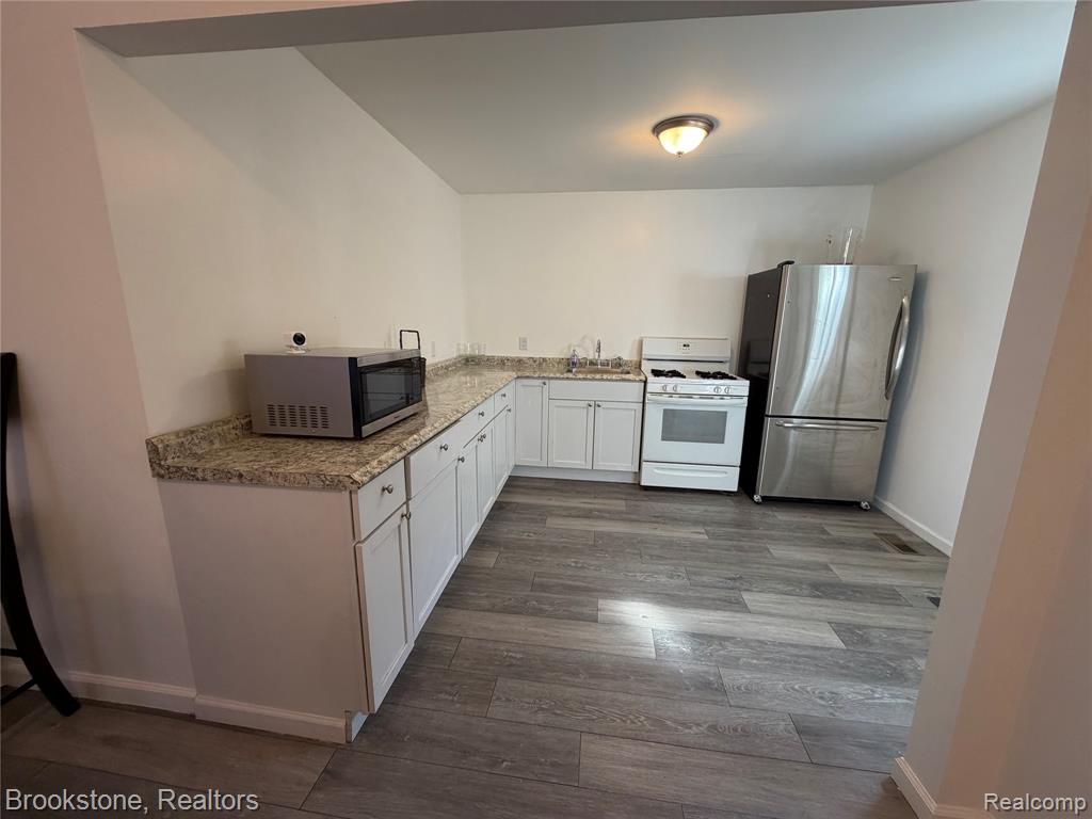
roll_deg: -0.1
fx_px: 442
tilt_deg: -12.4
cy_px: 410
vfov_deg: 85.7
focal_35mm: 14
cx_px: 546
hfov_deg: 102.1
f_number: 2.2
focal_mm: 2.22
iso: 250
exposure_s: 1/120
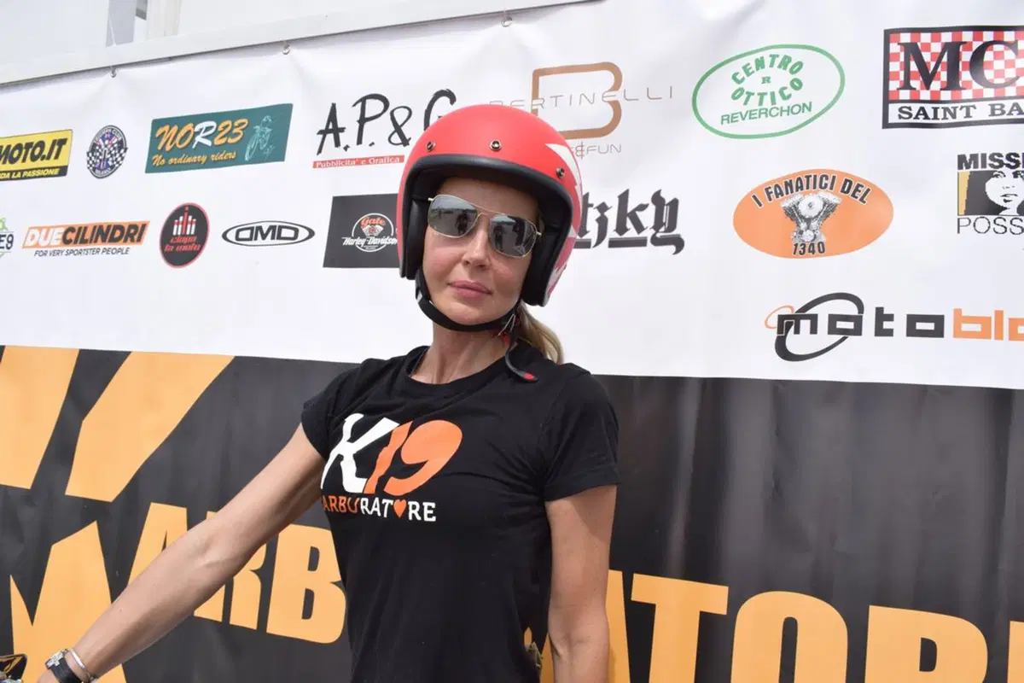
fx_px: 853
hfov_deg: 61.9
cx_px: 512
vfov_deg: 43.6
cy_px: 342
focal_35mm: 30
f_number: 10
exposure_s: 1/400
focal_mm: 20
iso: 200
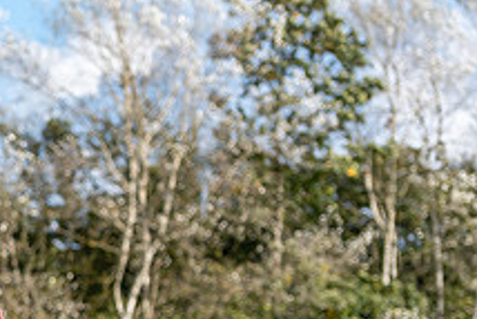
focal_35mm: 271
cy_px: 291
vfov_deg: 5.1
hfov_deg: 7.5
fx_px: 3593
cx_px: -105
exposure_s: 1/2500
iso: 160
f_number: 2.8
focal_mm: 100
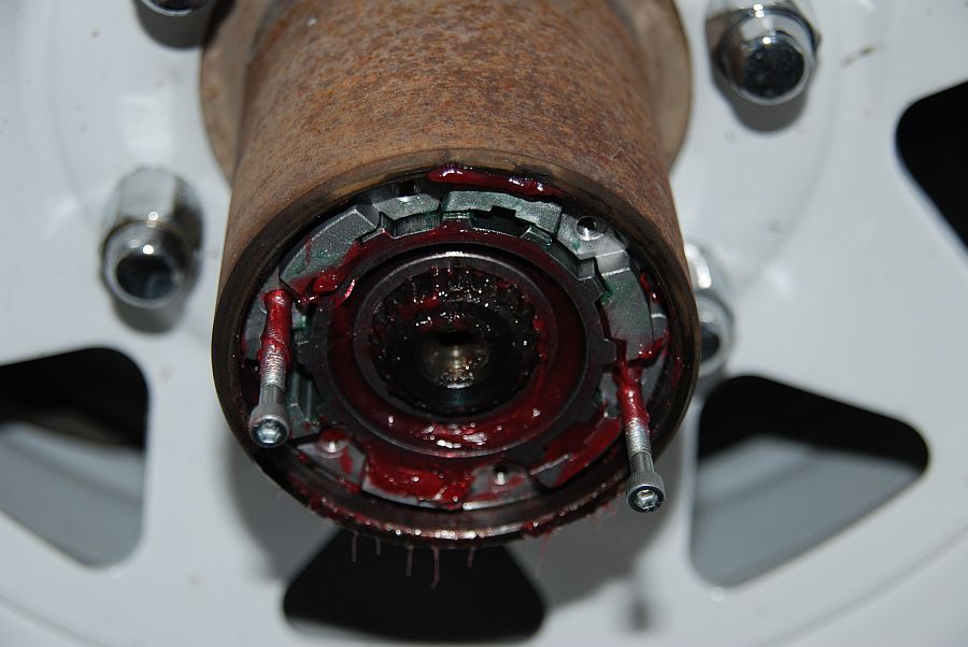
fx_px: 2220
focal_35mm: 82
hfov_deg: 24.6
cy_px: 324
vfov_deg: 16.6
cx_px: 484
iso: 200
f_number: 5.3
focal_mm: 55
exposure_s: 1/125
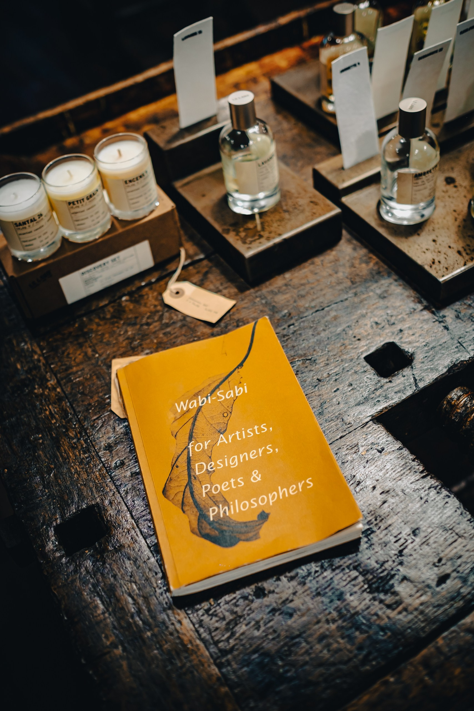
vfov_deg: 54.4
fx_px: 691
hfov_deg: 37.9
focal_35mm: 35
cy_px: 356
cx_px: 237
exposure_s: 1/125
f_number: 2
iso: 400
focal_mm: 23
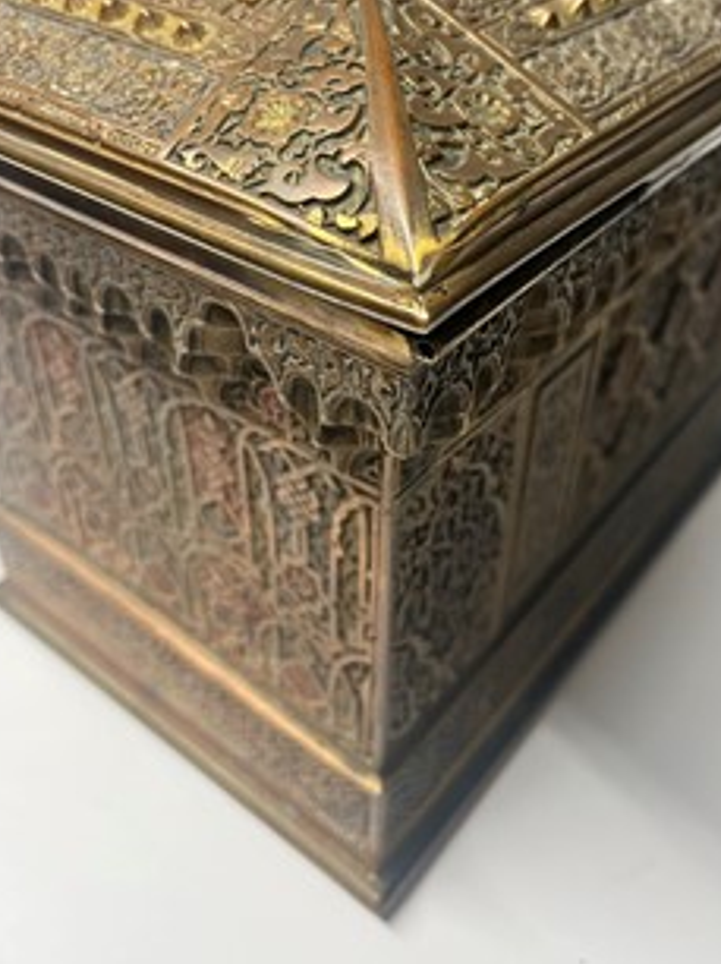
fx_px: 946
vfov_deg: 53.4
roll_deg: -1.3
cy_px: 362
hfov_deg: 41.7
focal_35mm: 34
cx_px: 372
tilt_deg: -35.4
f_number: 1.6
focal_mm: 5.1
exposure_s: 1/50
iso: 100
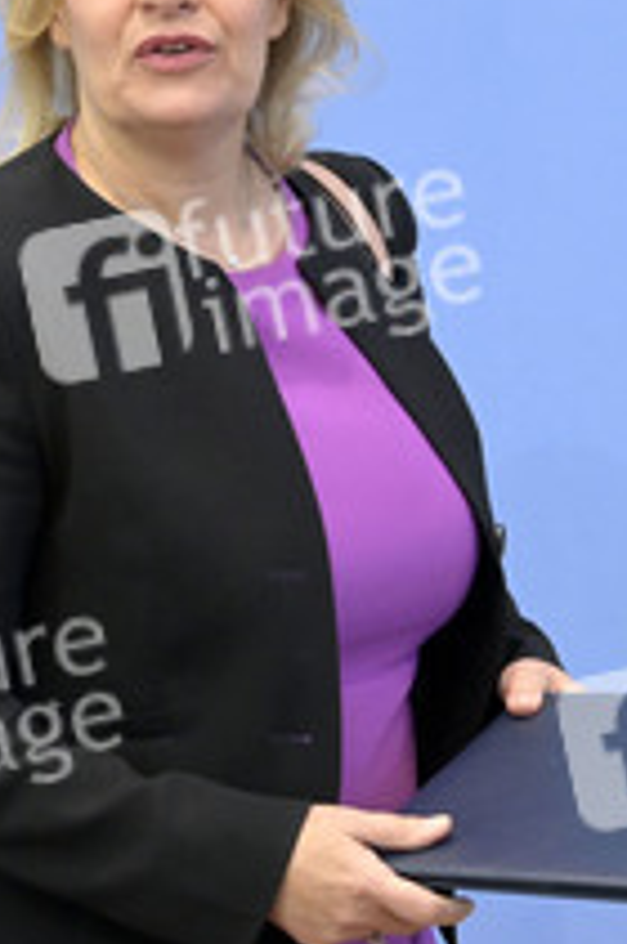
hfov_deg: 14.3
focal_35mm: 95
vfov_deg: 21.5
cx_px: 381
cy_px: 501
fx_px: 2490
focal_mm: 50
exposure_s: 1/400
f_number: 5.6
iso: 4000
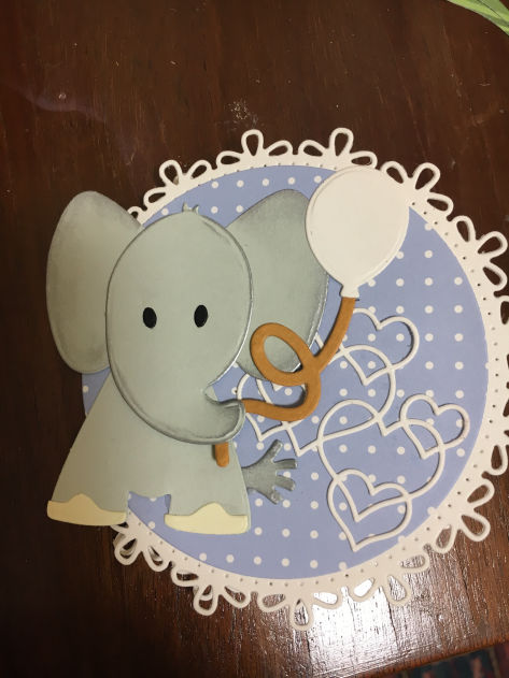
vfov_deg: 61.7
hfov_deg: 48.2
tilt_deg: -79.9
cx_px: 254
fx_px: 569
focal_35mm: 29
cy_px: 339
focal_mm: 4.15
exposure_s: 1/33
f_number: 2.2
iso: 64
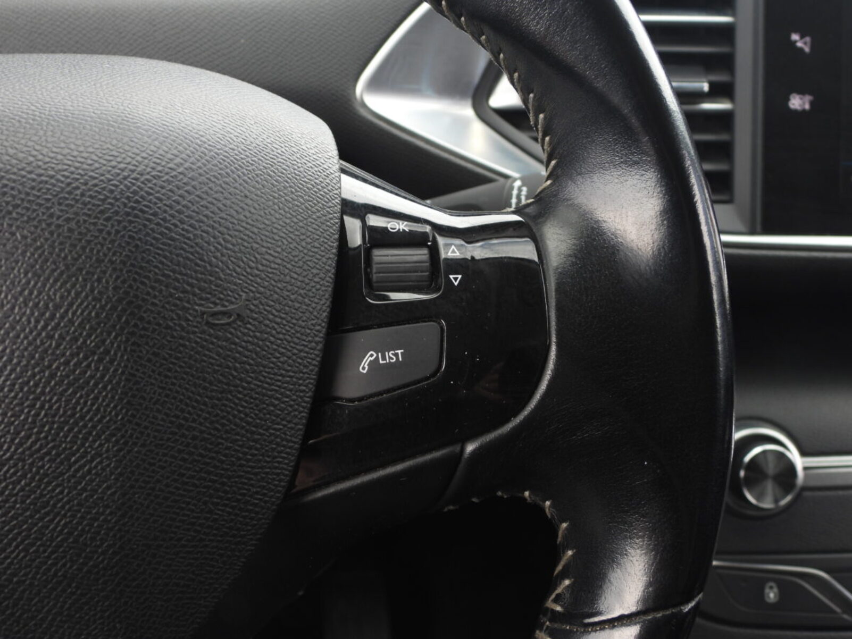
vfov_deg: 30.9
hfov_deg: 40.4
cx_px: 426
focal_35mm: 47
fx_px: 1157
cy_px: 320
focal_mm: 8.5
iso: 100
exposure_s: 1/40
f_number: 3.2
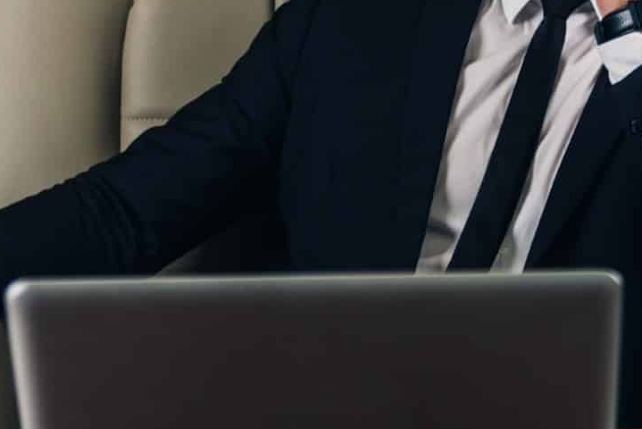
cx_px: 463
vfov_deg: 9.8
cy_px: 66
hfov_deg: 14.7
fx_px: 2480
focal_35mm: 139
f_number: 2.8
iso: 250
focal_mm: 40
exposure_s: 1/125
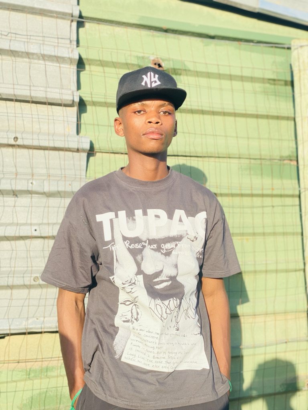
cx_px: 154
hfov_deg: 28.0
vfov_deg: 36.8
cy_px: 205
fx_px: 617
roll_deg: +1.0
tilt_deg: +6.3
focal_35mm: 52
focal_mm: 6
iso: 20
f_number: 2
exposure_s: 1/607
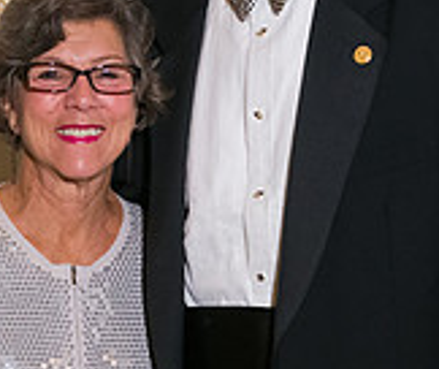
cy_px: 231
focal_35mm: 146
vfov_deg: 10.9
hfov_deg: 12.9
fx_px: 1934
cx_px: 201
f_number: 5
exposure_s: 1/125
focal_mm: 38
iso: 1600
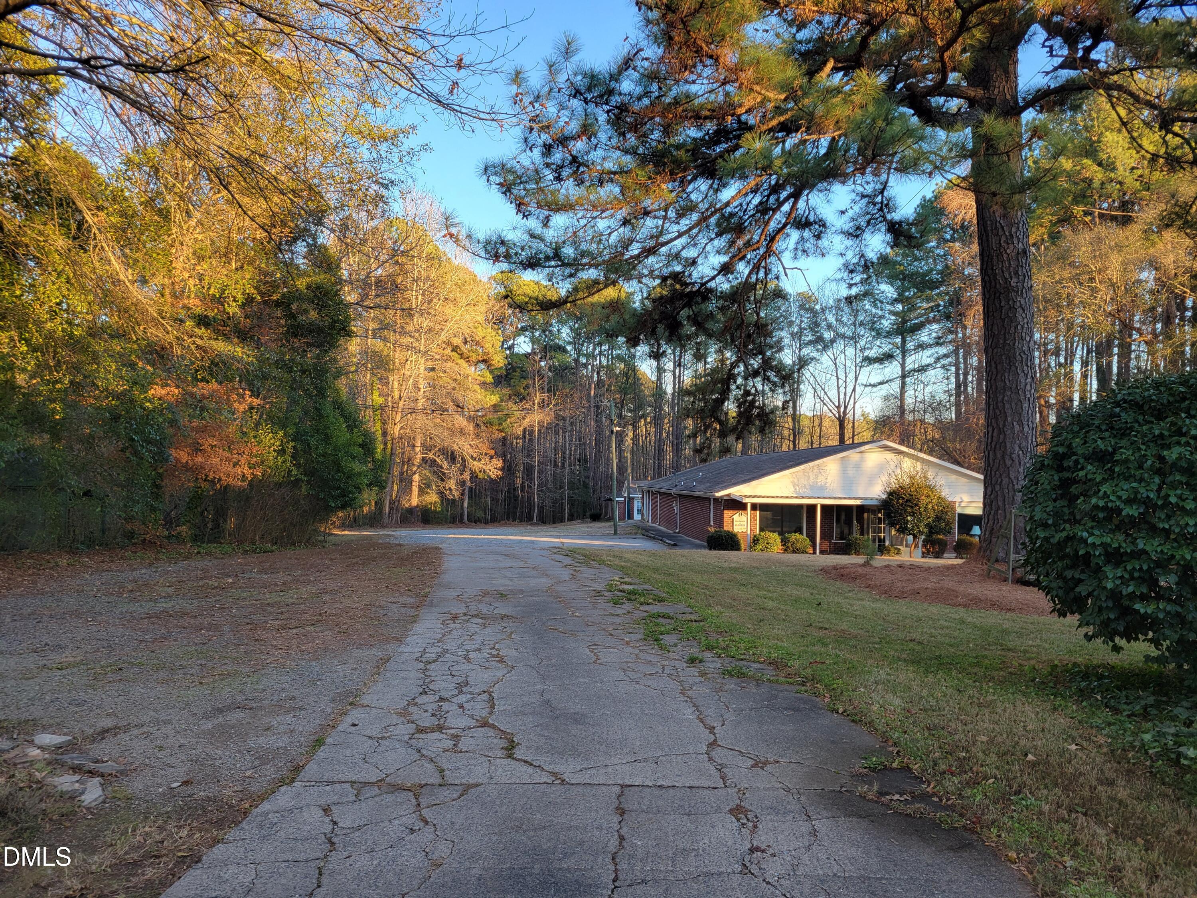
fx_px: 899
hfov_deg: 67.3
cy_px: 449
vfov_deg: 53.1
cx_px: 598
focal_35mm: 26
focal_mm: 5.4
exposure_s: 1/200
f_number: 1.8
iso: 40
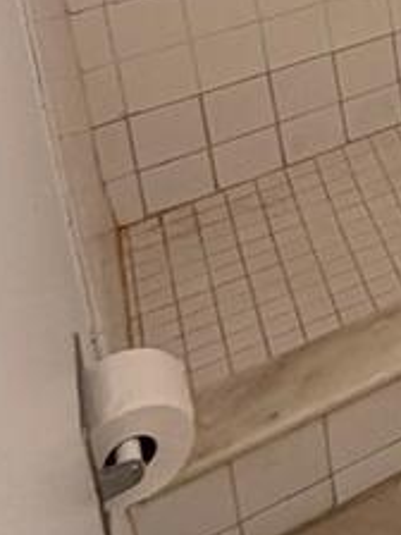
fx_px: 1158
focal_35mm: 75
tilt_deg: -11.2
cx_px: 986
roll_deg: +2.2
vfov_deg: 21.3
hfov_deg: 13.6
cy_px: -299
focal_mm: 2.22
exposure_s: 1/120
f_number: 2.2
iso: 160
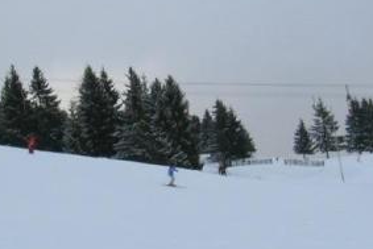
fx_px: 1037
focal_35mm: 100
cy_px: 146
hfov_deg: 20.3
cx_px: 113
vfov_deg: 13.7
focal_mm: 5.7
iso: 50
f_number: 4.9
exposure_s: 1/97
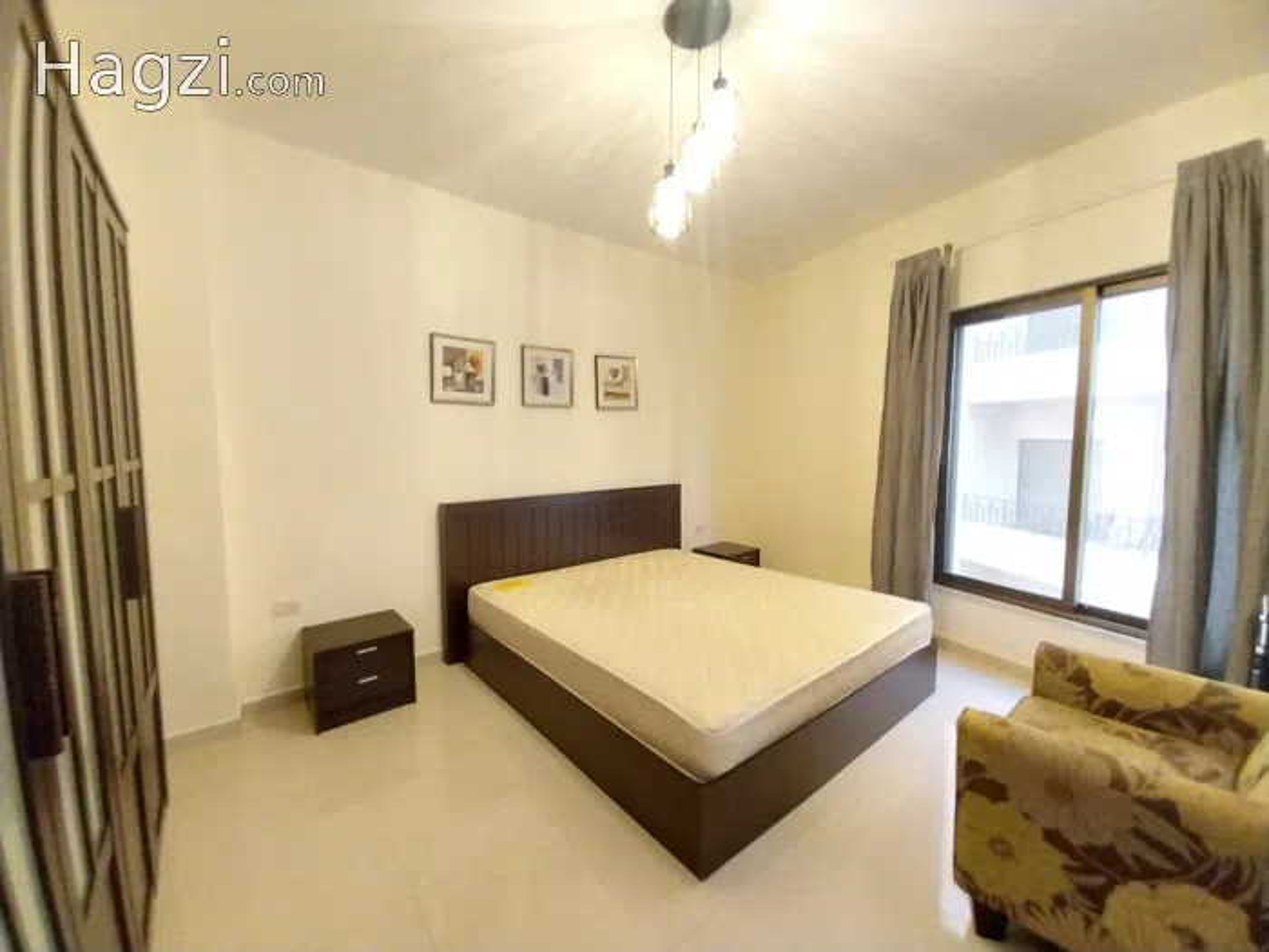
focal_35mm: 13
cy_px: 476
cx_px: 634
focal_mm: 1.3
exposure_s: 1/14
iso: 400
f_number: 2.2
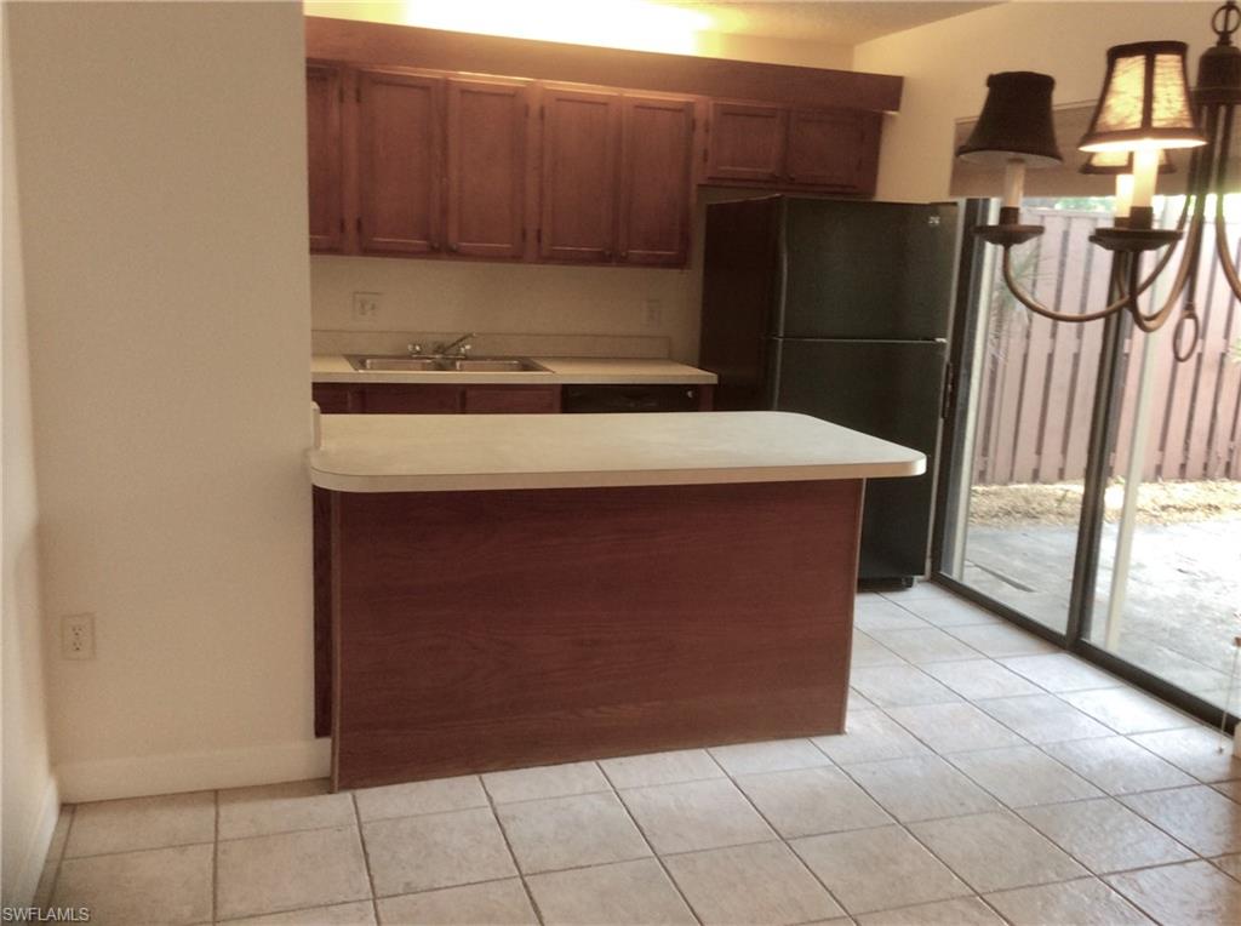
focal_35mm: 32
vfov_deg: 44.0
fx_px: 1145
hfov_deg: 56.9
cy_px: 463
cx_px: 620
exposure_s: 1/24
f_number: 2.4
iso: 50
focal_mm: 3.3
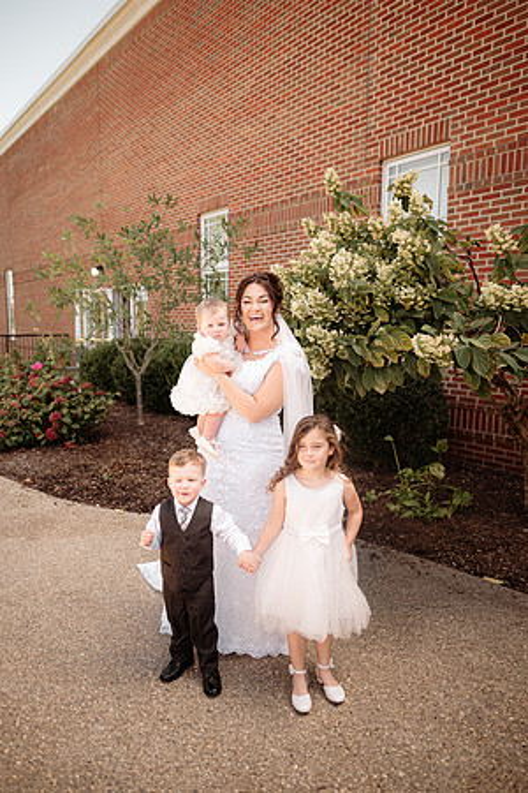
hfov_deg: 53.1
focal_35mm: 24
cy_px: 396
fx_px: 528
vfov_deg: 73.7
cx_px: 264
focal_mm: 24
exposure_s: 1/640
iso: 125
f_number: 2.2
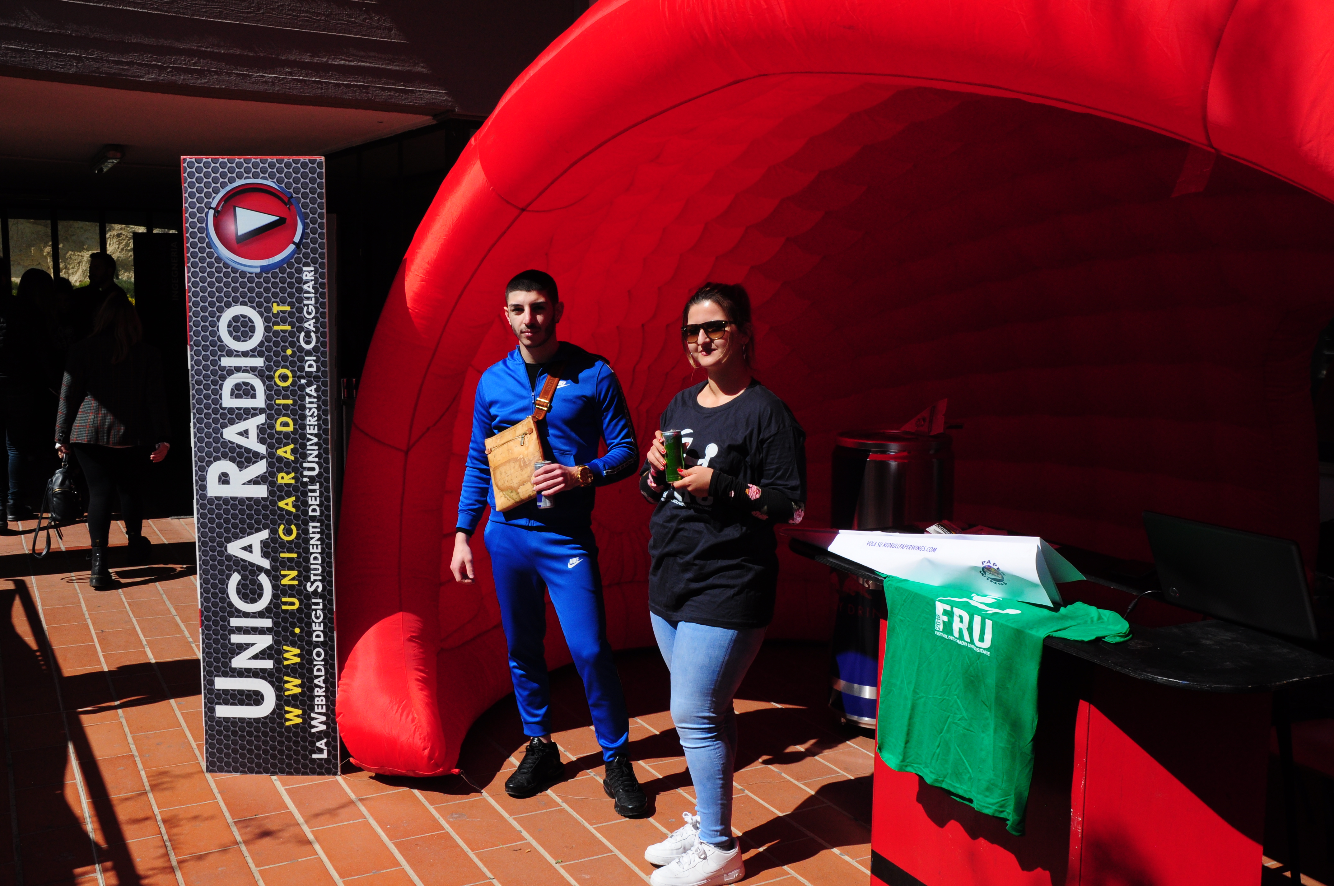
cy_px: 443
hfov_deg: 57.3
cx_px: 667
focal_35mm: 33
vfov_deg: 39.9
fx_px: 1221
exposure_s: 1/640
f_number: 13
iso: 500
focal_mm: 22
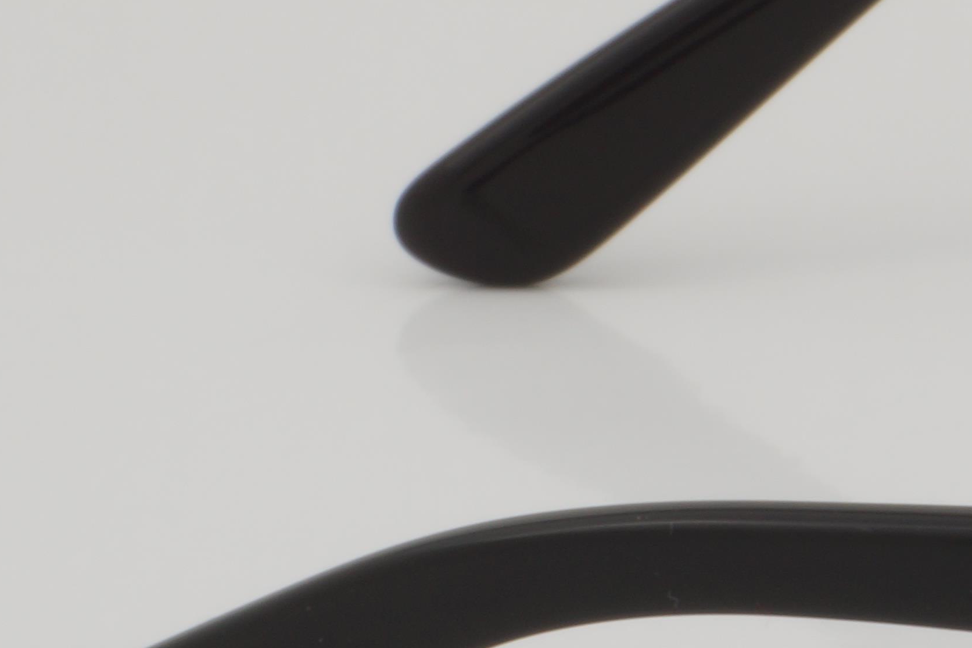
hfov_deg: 7.5
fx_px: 7262
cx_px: 1513
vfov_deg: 5.1
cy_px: 370
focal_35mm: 269
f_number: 32
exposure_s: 1/3
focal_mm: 50
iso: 100
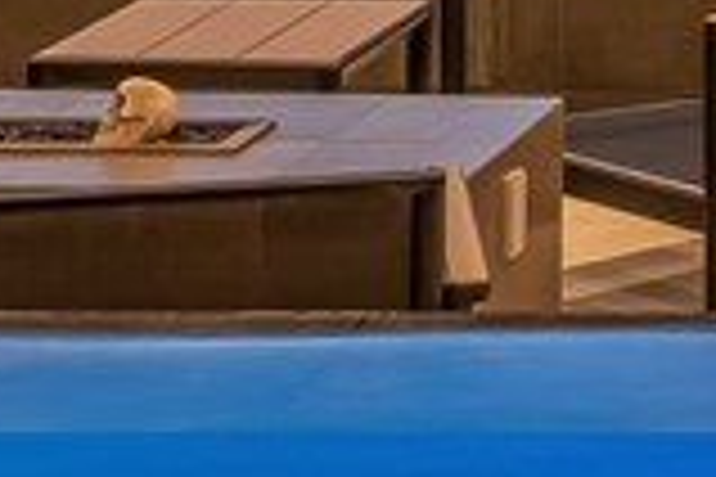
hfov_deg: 7.3
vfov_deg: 4.9
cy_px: -1017
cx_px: 1725
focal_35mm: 266
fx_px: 5290
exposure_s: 1/2.5
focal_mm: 26
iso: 250
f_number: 6.3
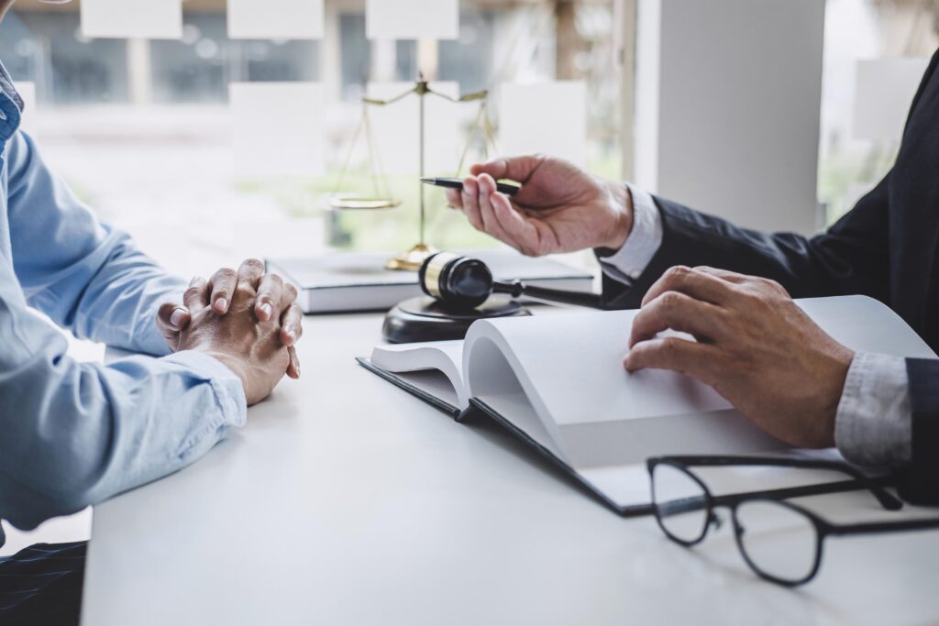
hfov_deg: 37.5
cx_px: 470
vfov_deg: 25.5
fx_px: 1383
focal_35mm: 53
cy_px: 313
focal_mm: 35
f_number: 2.8
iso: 200
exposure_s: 1/80
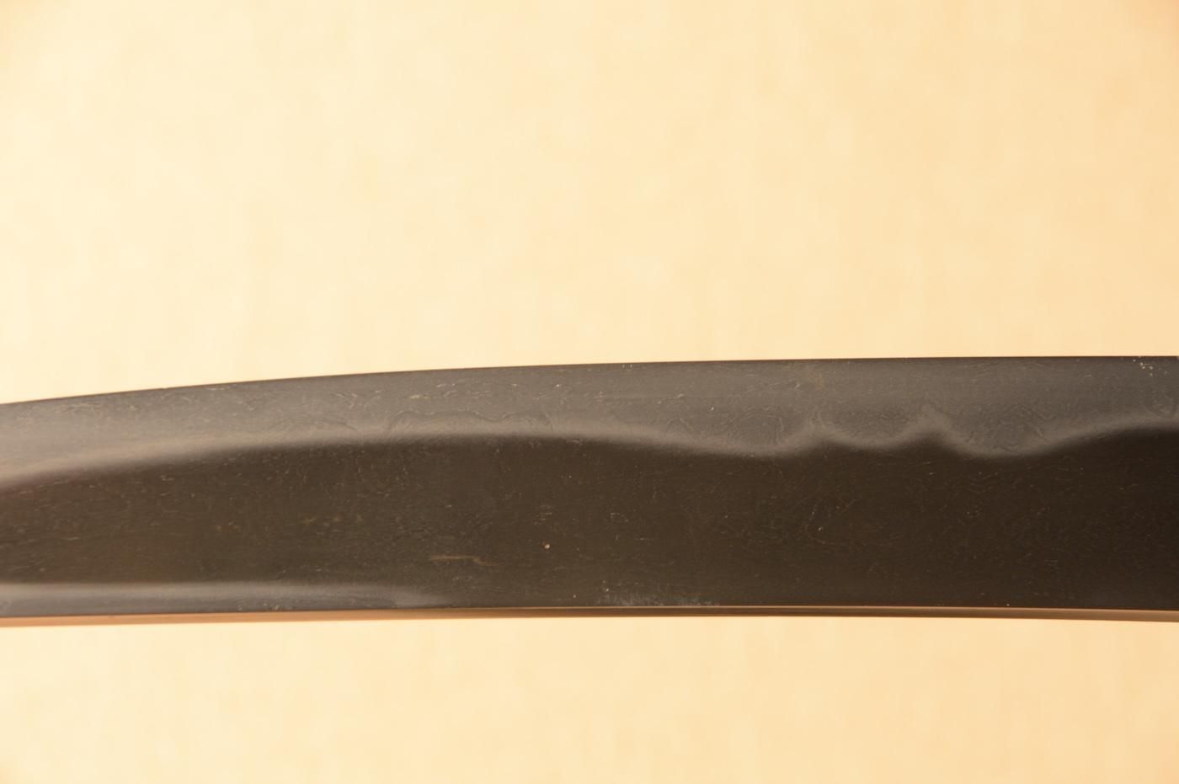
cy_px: 392
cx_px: 590
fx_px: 6626
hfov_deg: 10.2
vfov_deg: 6.8
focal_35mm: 202
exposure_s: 1/1.6
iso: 400
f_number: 11
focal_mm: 135
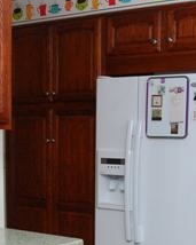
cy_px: 219
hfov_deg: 20.1
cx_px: 128
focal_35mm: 76
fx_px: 551
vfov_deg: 24.4
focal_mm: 18
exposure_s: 1/60
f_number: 6.3
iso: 1000
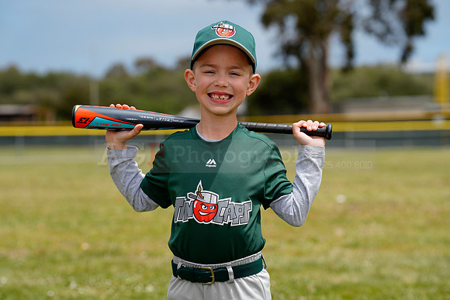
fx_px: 1538
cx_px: 225
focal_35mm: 123
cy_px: 150
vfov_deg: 11.2
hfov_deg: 16.6
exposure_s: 1/400
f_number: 5
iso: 50
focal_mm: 123
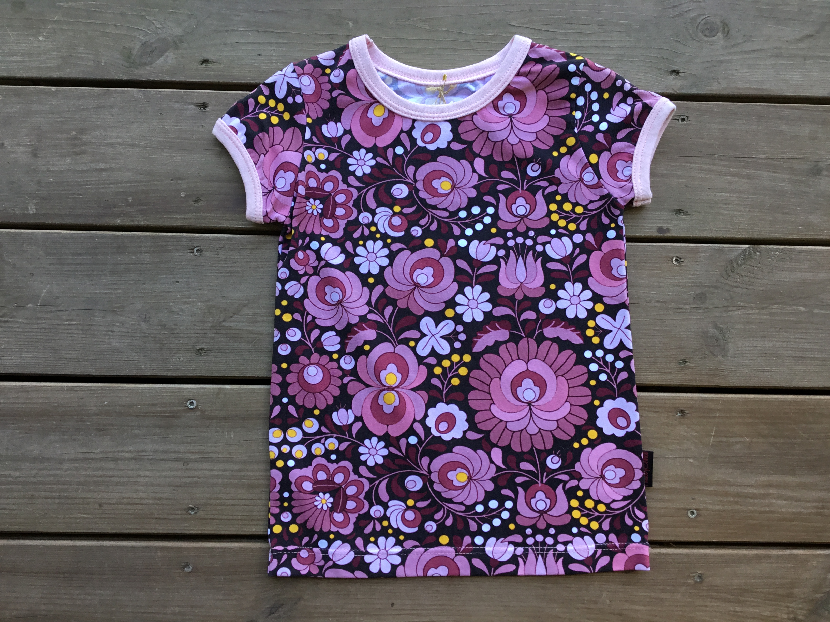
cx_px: 415
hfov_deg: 58.4
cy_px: 311
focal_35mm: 31
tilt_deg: -84.6
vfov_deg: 45.4
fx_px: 743
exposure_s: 1/100
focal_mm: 3.3
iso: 32
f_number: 2.4
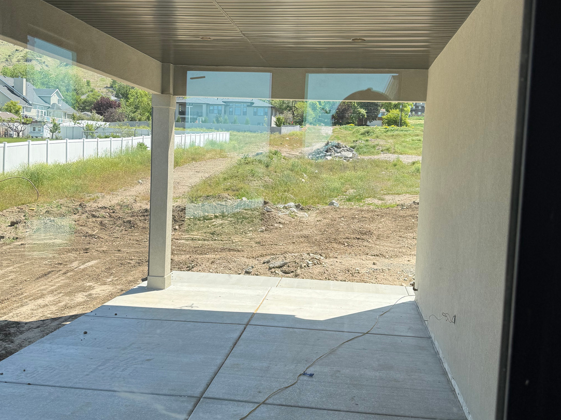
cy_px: 203
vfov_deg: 41.8
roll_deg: -2.7
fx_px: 551
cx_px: 275
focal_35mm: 34
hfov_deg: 54.0
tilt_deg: -3.0
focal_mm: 6.76
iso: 100
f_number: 1.78
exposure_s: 1/1770
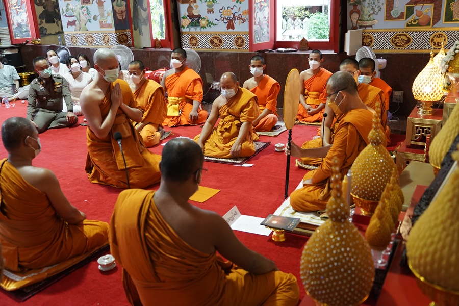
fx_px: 408
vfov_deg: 41.1
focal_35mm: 32
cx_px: 230
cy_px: 153
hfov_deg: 58.7
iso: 4000
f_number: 4
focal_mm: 32
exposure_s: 1/80
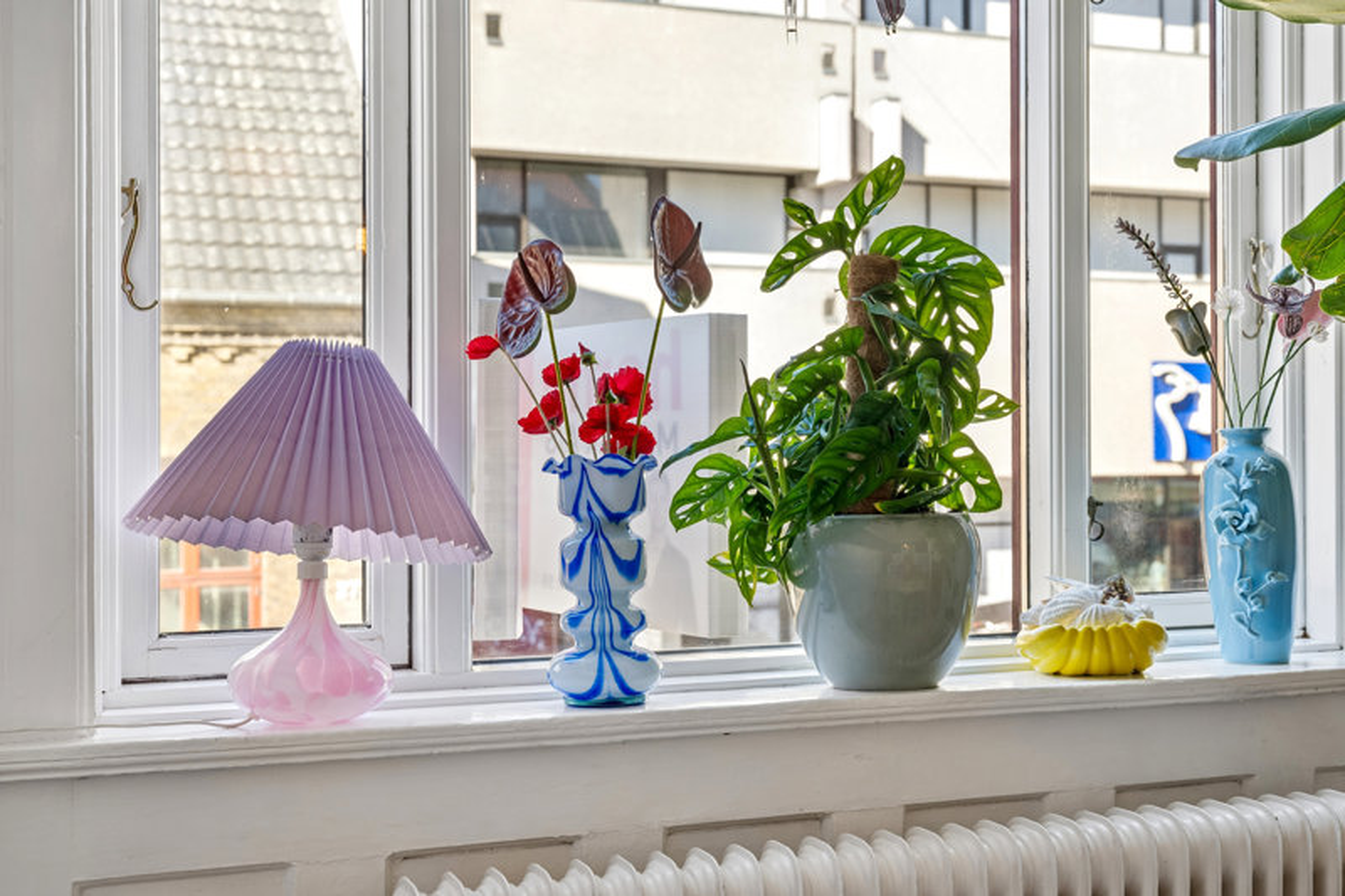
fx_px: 1681
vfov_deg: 29.9
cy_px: 448
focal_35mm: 45
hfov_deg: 43.6
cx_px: 672
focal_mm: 45
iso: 160
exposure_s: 1/25
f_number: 6.3
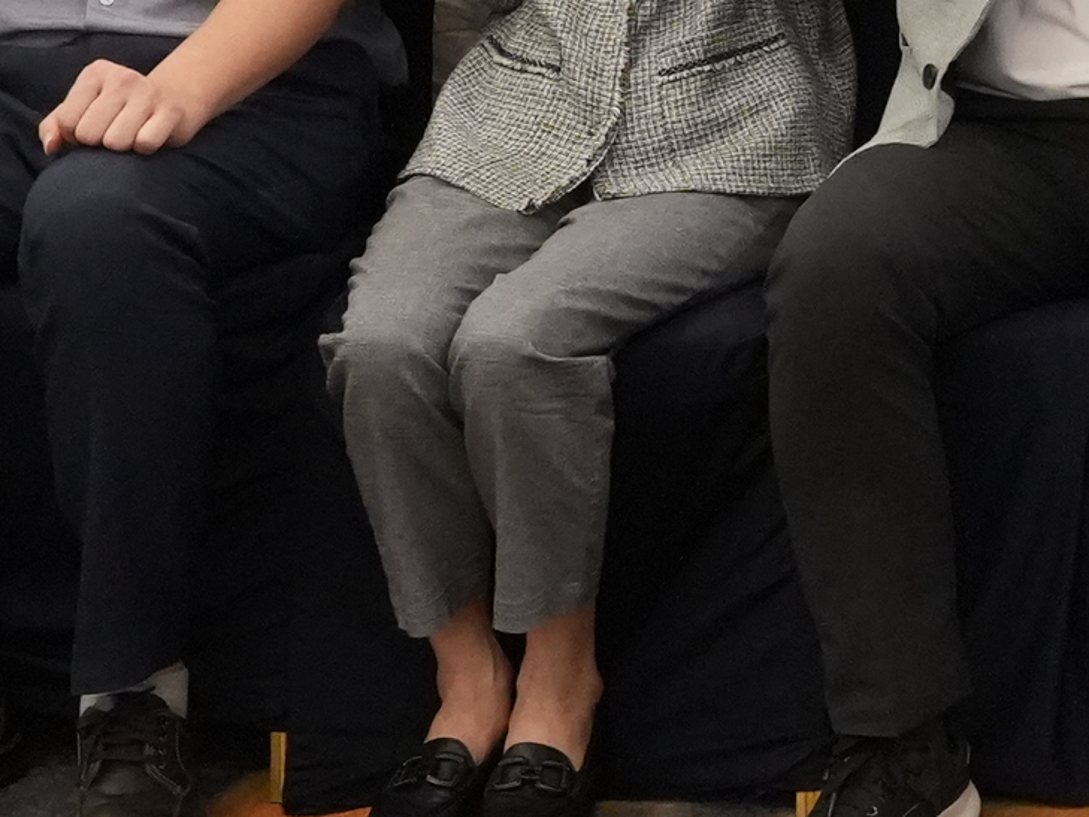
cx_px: 2302
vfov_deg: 8.8
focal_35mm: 162
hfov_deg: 10.9
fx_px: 5086
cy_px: -699
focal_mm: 26.6
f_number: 8
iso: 6400
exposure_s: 1/125
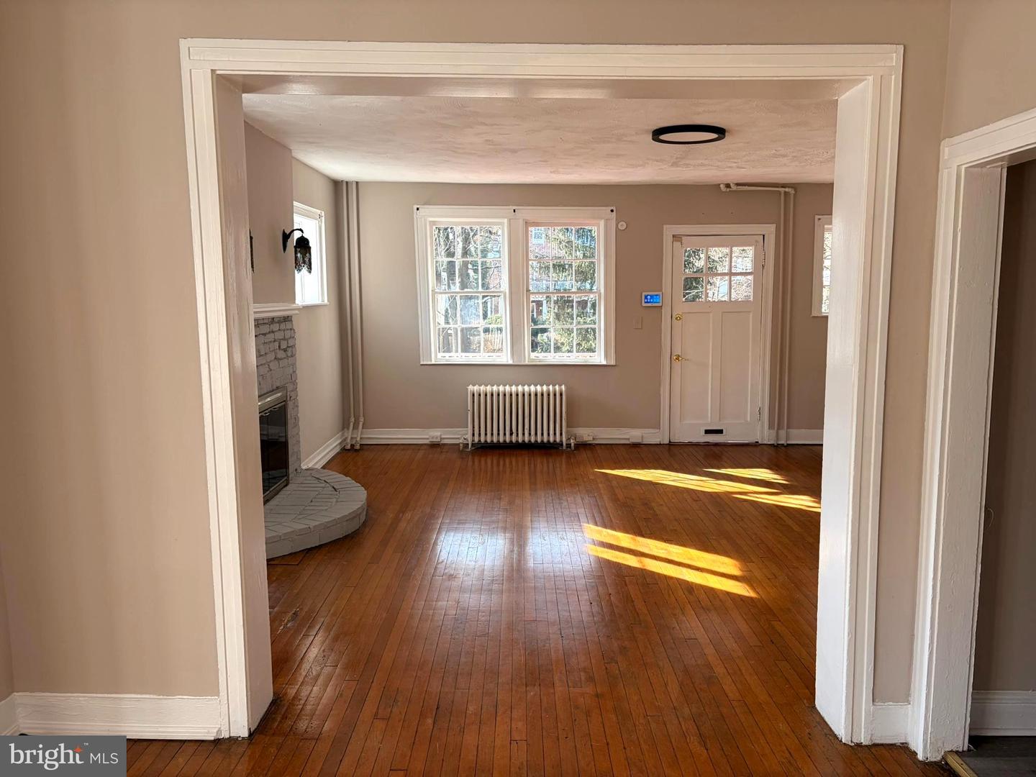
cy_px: 388
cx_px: 518
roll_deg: +0.2
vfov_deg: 53.1
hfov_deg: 67.3
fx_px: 778
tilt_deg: -7.2
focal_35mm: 26
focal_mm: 5.96
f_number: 1.6
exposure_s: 1/185
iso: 50
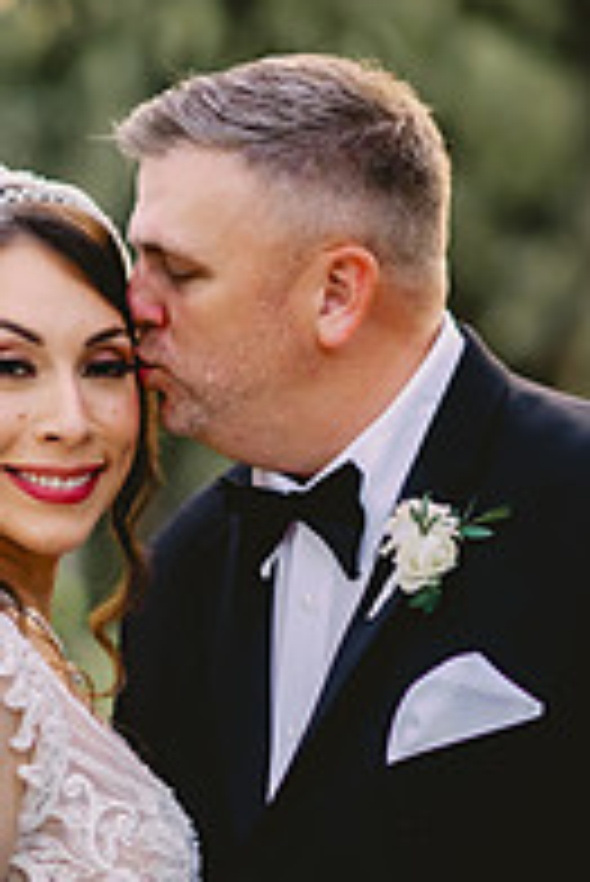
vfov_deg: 10.5
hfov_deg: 7.1
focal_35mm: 195
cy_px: 886
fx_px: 4785
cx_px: 171
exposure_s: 1/400
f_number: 2
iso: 1250
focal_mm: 85
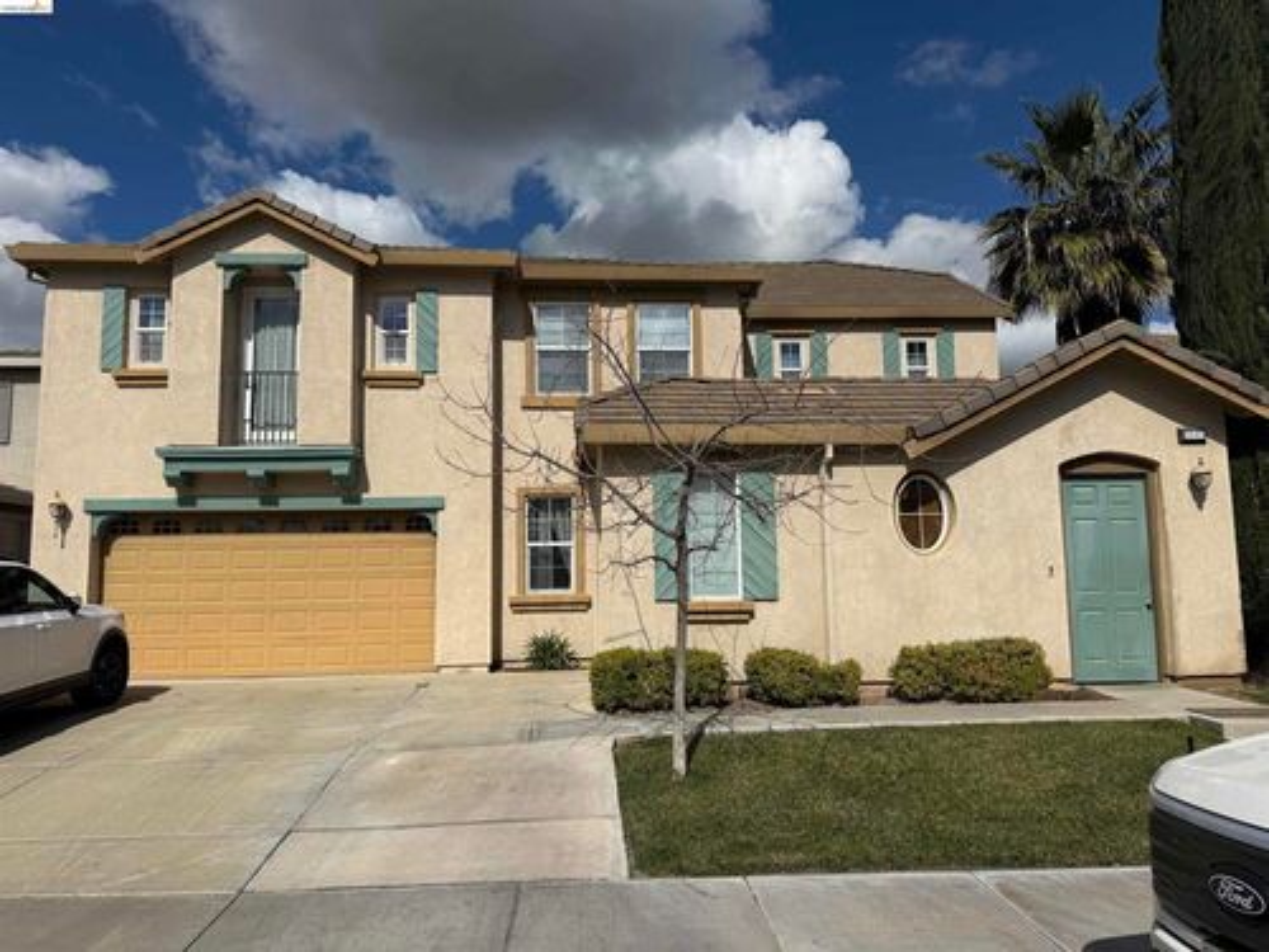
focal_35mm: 24
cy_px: 476
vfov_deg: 56.8
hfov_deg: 71.6
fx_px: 880
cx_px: 634
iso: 80
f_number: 1.78
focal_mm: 6.76
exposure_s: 1/14286
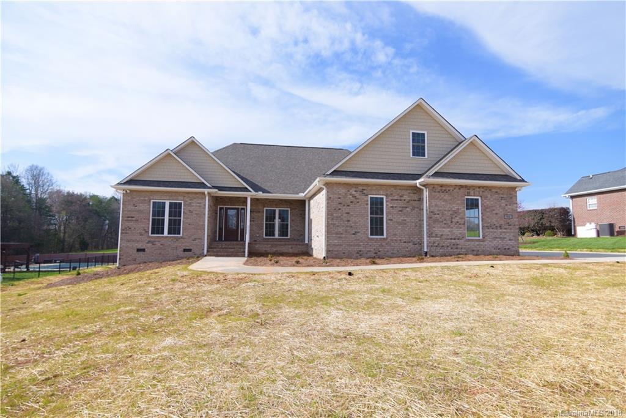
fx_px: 278
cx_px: 313
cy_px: 209
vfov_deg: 73.8
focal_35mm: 16
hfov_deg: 96.7
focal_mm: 16
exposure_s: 1/2000
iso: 160
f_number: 11
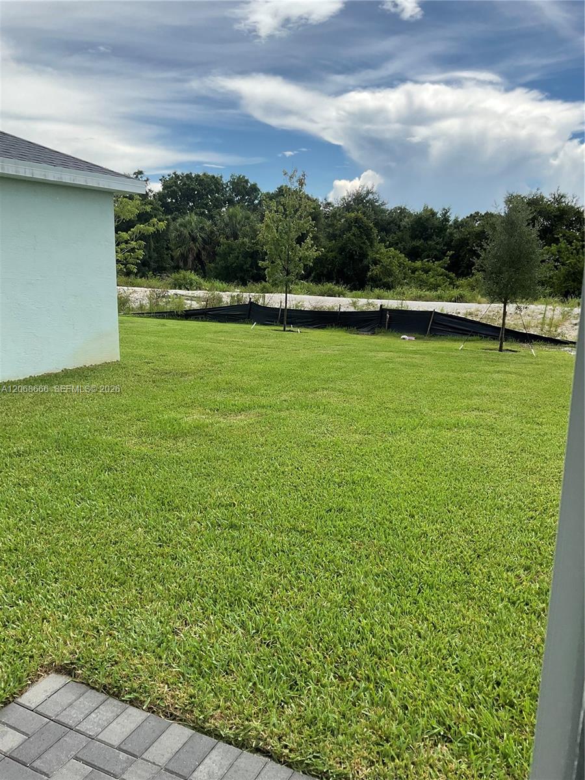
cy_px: 390
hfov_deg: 48.2
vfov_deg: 61.7
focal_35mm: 29
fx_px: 653
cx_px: 292
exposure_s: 1/883
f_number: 1.8
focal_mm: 3
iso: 16
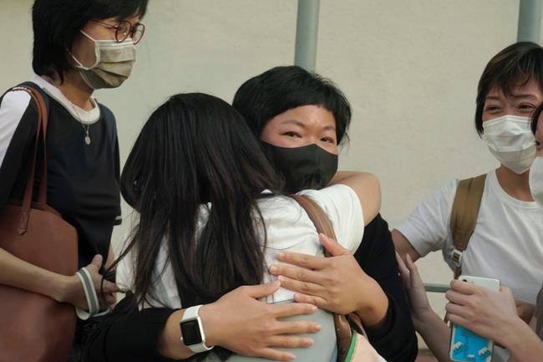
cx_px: 272
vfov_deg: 22.6
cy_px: 181
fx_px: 905
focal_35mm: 60
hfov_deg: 33.4
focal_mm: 60
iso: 1600
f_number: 9
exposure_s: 1/500
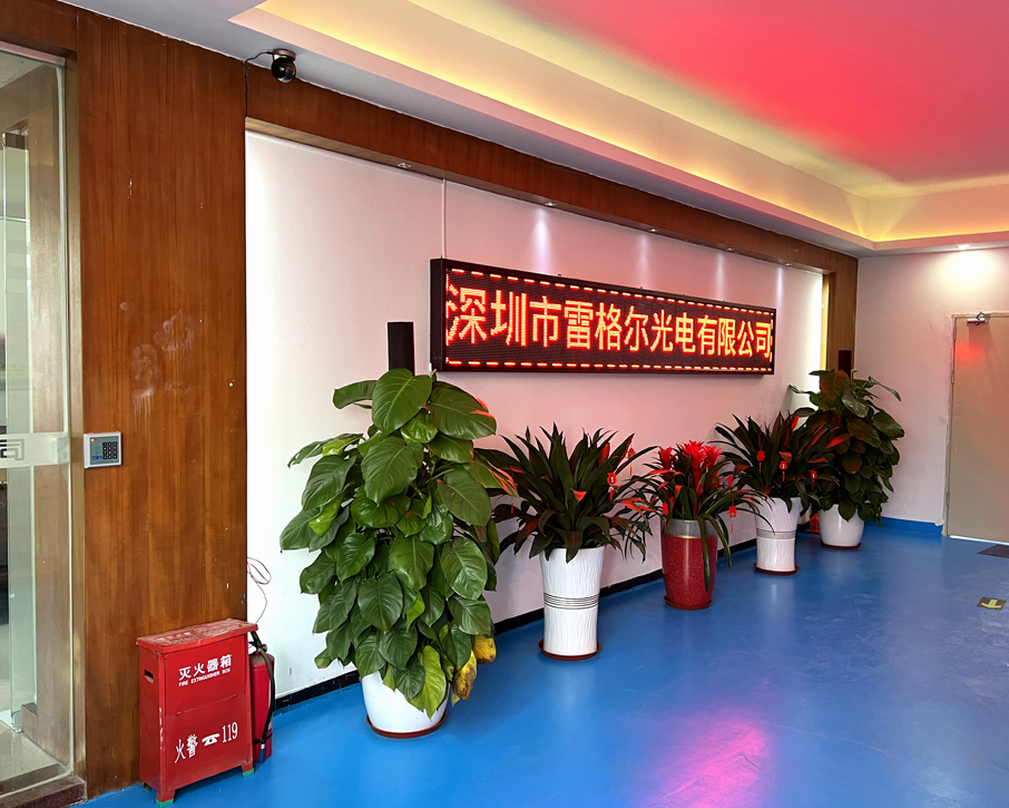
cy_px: 409
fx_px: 836
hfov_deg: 62.1
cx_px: 543
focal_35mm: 28
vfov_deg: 51.5
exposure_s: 1/61
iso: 125
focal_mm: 5.7
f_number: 1.5
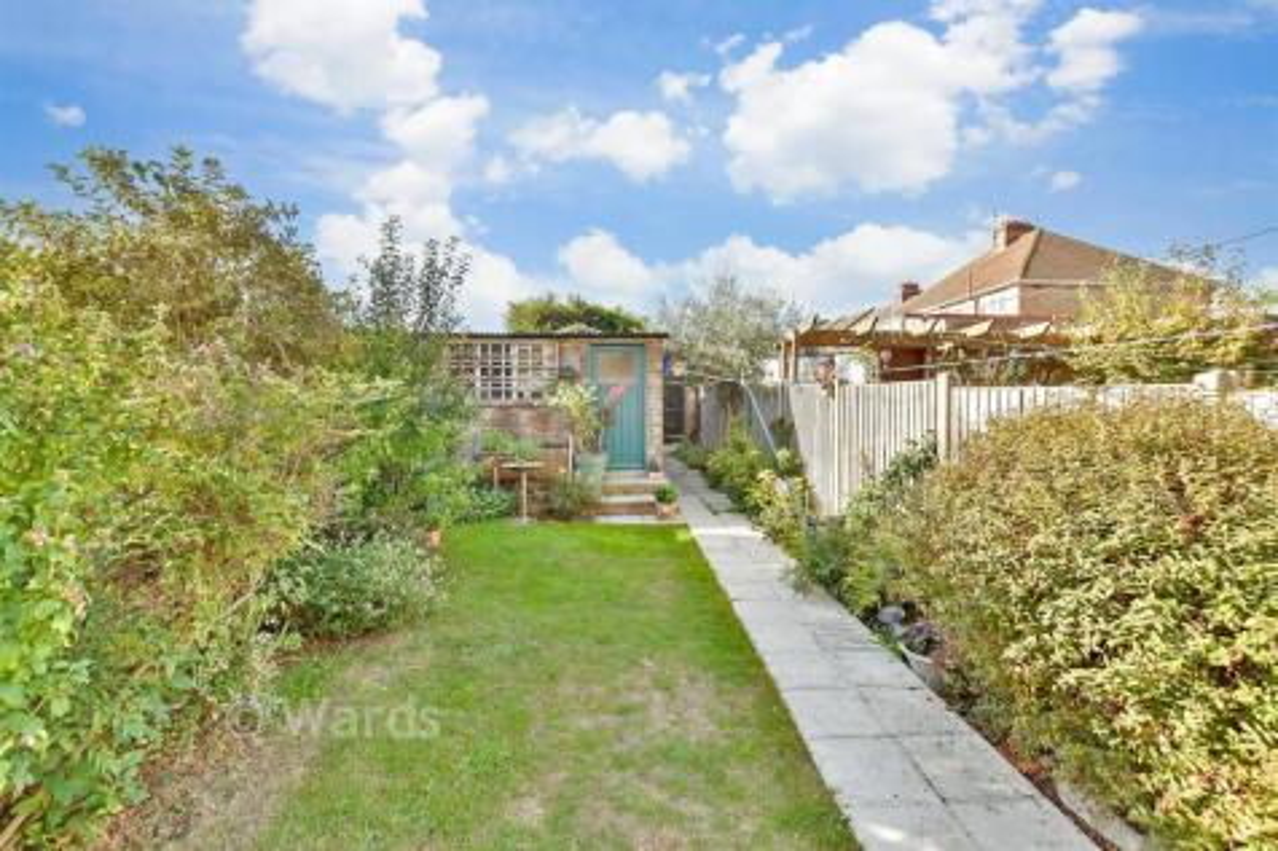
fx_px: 532
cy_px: 426
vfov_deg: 77.3
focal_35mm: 15
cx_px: 639
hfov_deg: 100.4
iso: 800
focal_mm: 10
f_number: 8
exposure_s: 1/250
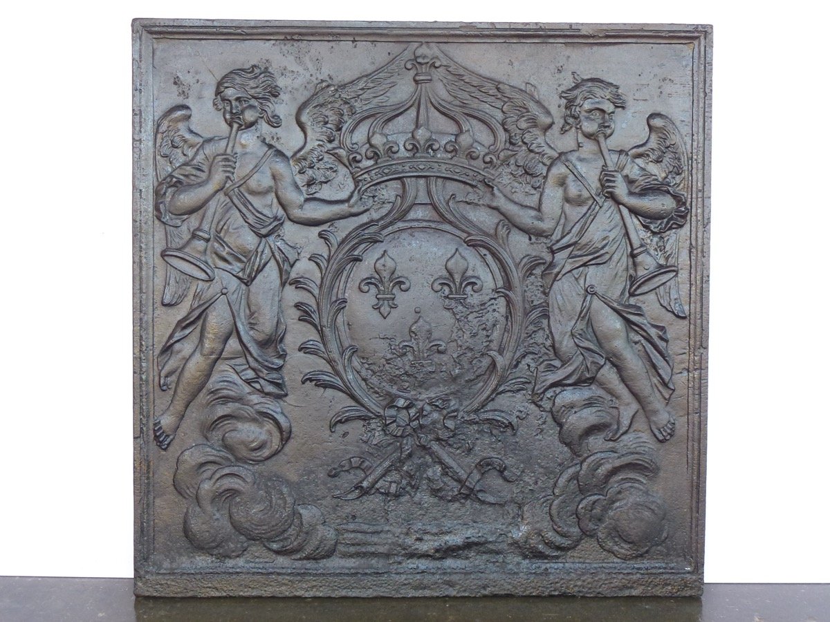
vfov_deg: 35.1
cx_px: 415
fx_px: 983
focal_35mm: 41
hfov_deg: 45.8
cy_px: 311
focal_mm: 7.4
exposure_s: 1/40
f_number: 3.9
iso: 200
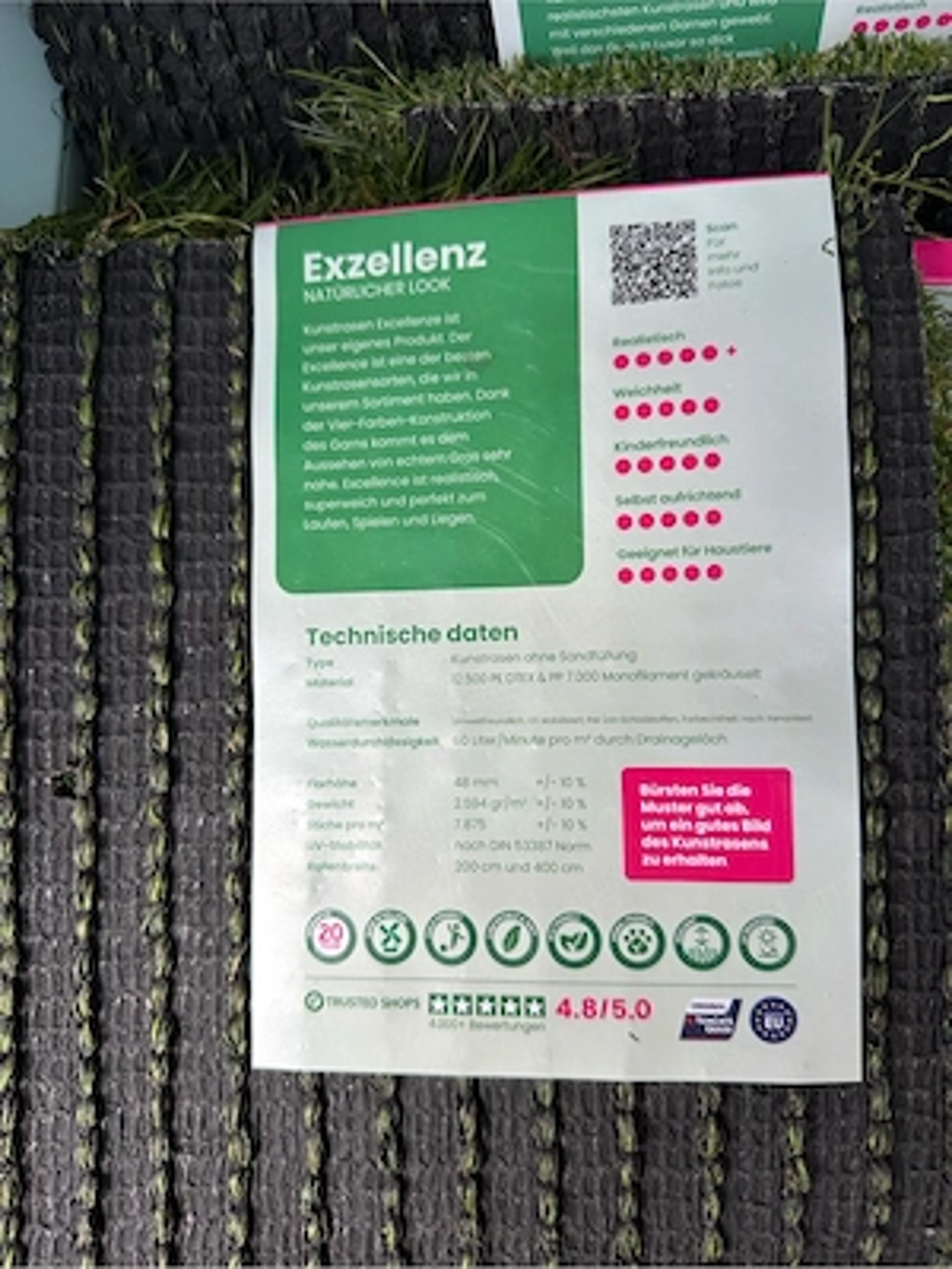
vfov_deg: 71.6
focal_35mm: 24
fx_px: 880
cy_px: 634
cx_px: 476
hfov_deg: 56.8
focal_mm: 6.86
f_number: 1.78
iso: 80
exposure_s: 1/740
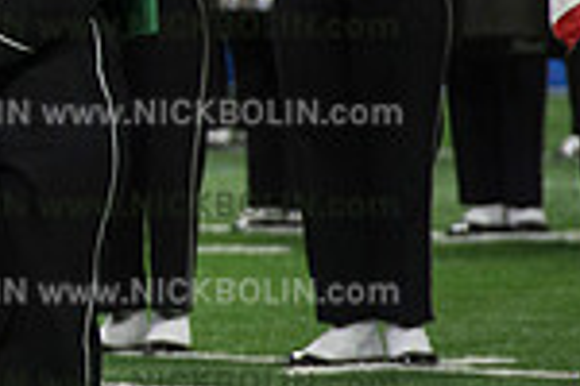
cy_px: -66
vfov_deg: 1.8
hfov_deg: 2.7
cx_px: -507
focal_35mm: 775
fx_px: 12485
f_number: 3.5
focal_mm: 200
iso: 2500
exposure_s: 1/1600
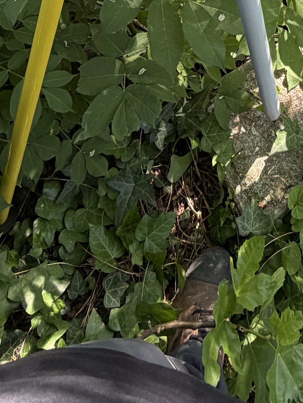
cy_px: -207
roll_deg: +2.4
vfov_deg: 27.4
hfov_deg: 29.3
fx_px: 548
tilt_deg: -42.9
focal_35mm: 47
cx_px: 288
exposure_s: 1/121
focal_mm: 2.22
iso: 80
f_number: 2.2
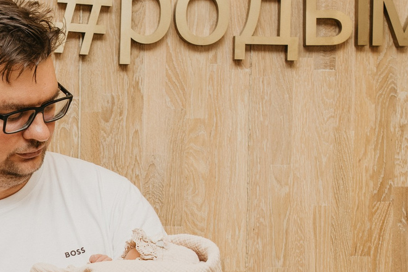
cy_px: 259
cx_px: -34
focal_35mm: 116
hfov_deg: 17.1
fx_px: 1314
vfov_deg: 11.7
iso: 200
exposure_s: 1/160
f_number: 4
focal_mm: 30
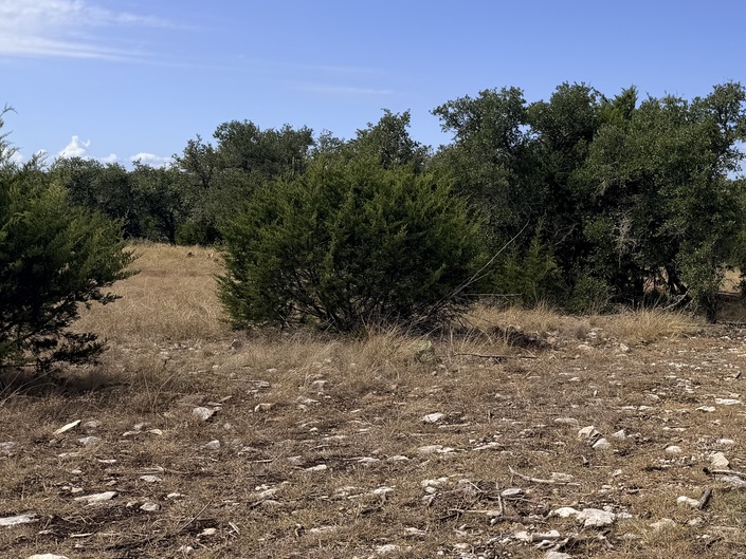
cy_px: 224
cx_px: 706
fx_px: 1056
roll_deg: -0.9
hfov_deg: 35.9
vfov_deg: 29.6
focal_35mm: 49
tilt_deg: -1.6
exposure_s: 1/6711
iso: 80
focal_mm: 6.76
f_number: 1.78
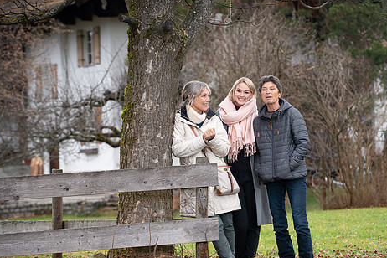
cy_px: 157
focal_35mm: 157
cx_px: 220
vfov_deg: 8.7
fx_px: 1688
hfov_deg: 13.1
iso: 800
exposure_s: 1/250
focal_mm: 125
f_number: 5
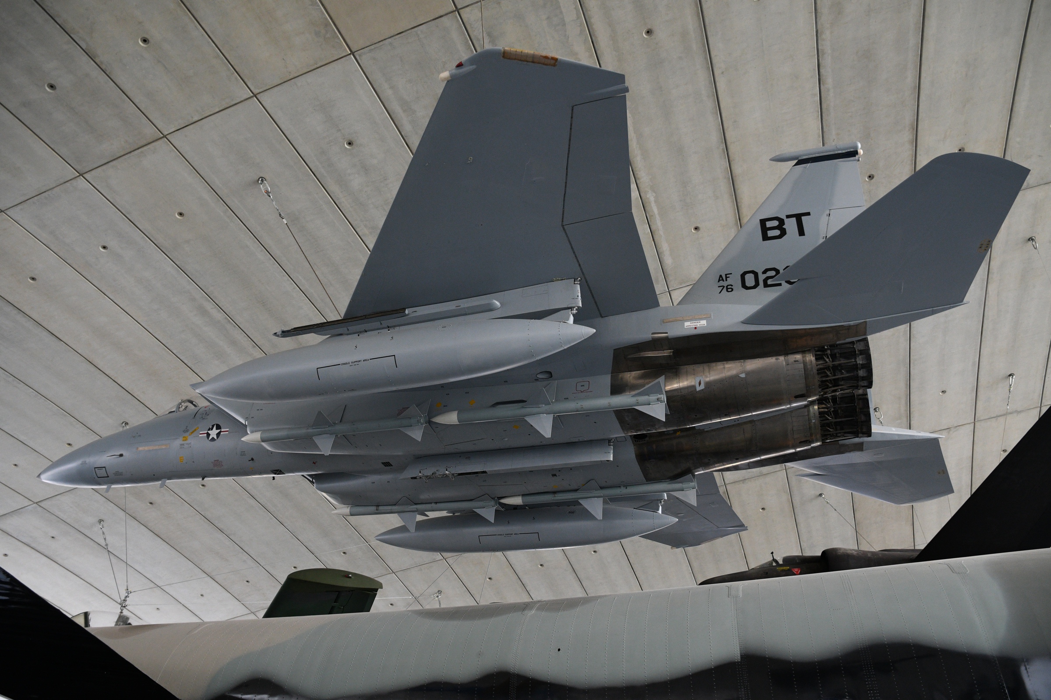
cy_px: 350
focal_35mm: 24
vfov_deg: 53.1
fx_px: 701
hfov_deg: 73.7
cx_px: 526
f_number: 4
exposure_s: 1/60
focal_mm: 16
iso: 1000
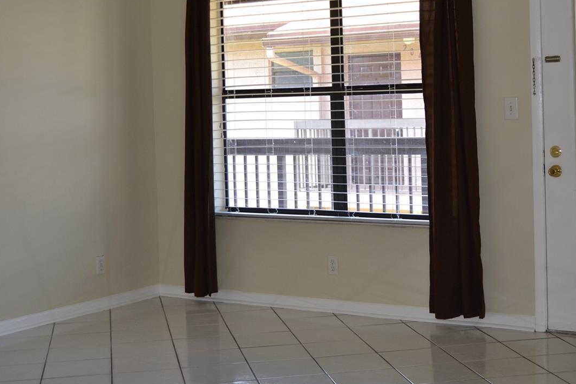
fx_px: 1008
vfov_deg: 21.5
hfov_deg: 31.8
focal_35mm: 63
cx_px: 334
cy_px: 126
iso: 320
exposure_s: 1/125
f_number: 4
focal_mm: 28
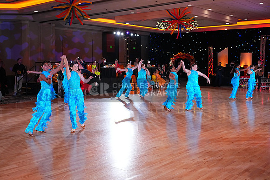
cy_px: 90
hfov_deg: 48.4
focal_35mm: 40
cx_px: 135
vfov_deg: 33.4
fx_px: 300
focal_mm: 40
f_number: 6.3
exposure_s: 1/400
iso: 5000
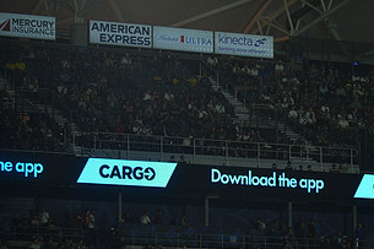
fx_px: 2668
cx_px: 353
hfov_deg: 8.0
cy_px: 188
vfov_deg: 5.3
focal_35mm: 257
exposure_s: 1/2000
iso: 1600
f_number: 2.8
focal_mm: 135
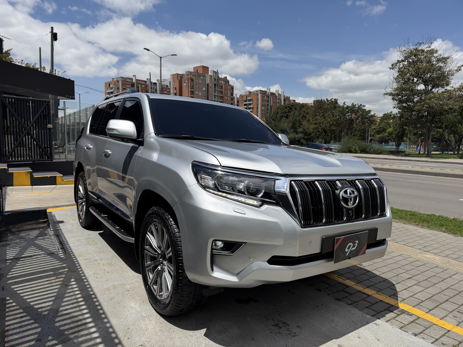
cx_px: 232
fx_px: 321
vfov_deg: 56.8
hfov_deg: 71.6
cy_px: 174
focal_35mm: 24
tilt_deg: -6.5
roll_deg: -0.7
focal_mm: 6.76
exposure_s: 1/10309
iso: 100
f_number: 1.78
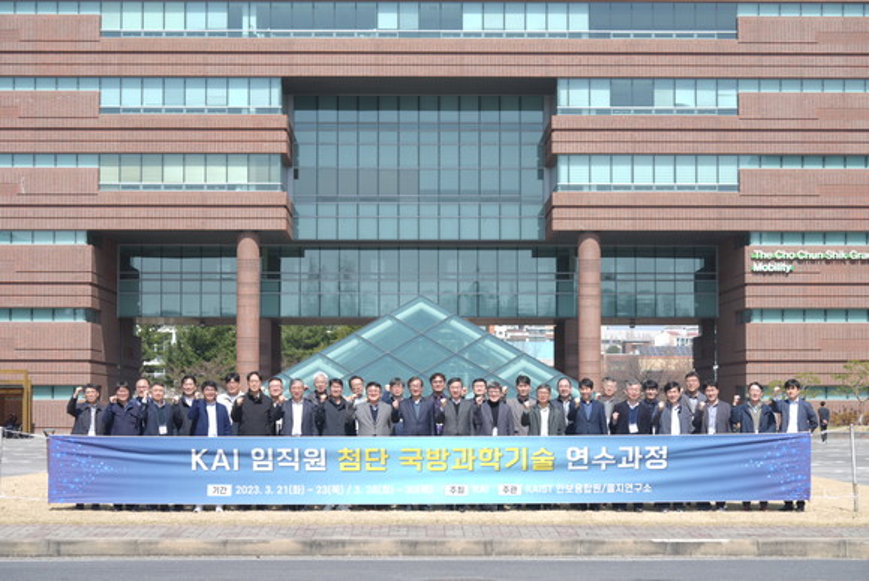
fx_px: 1957
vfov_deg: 16.9
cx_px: 434
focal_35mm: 81
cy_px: 290
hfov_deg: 25.0
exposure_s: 1/160
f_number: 6.3
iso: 64
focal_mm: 81
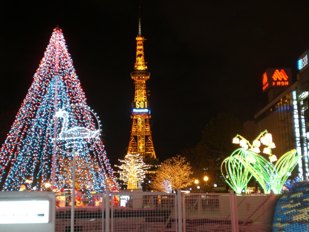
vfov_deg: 28.6
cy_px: 116
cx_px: 154
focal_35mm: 51
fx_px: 455
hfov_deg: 37.5
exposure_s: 1/6
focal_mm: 8.44
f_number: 3.6
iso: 100
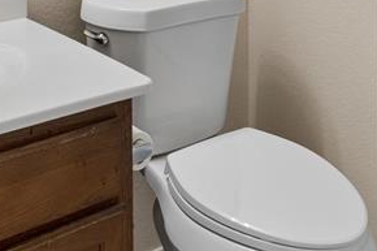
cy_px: -137
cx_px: 192
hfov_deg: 33.4
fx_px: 628
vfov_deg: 19.4
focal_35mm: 60
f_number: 10
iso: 400
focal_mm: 17
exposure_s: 1/6
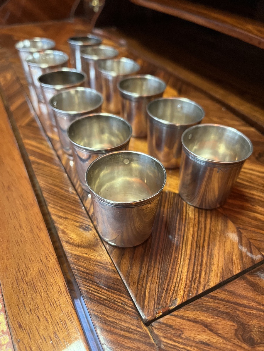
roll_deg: -1.4
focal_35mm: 26
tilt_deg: -40.5
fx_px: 264
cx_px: 132
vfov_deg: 67.3
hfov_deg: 53.1
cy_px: 176
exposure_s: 1/33
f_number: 1.6
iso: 400
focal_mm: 5.1
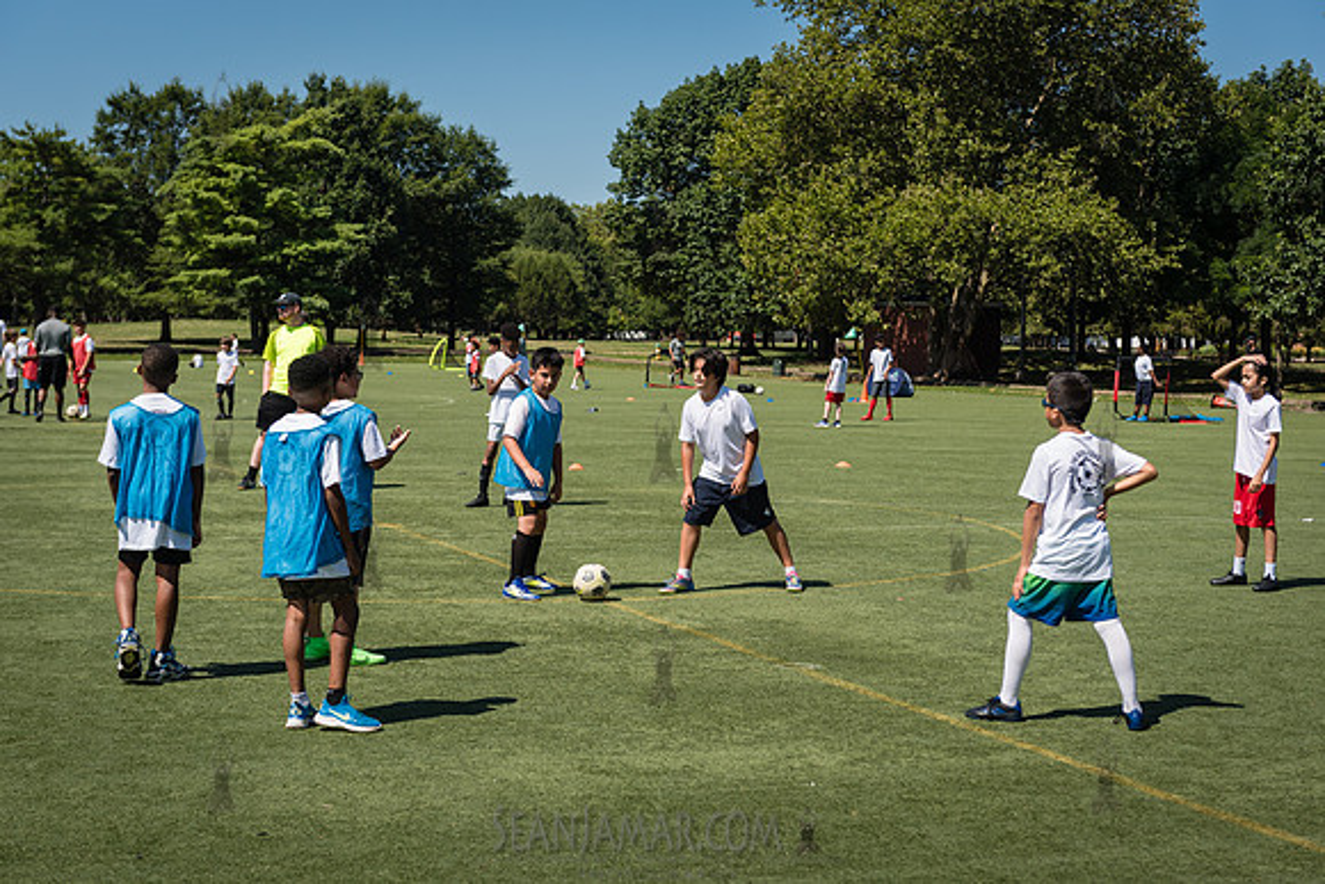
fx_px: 2209
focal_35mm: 60
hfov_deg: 33.4
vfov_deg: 22.6
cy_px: 442
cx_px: 662
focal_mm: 60
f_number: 4
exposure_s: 1/1600
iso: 200
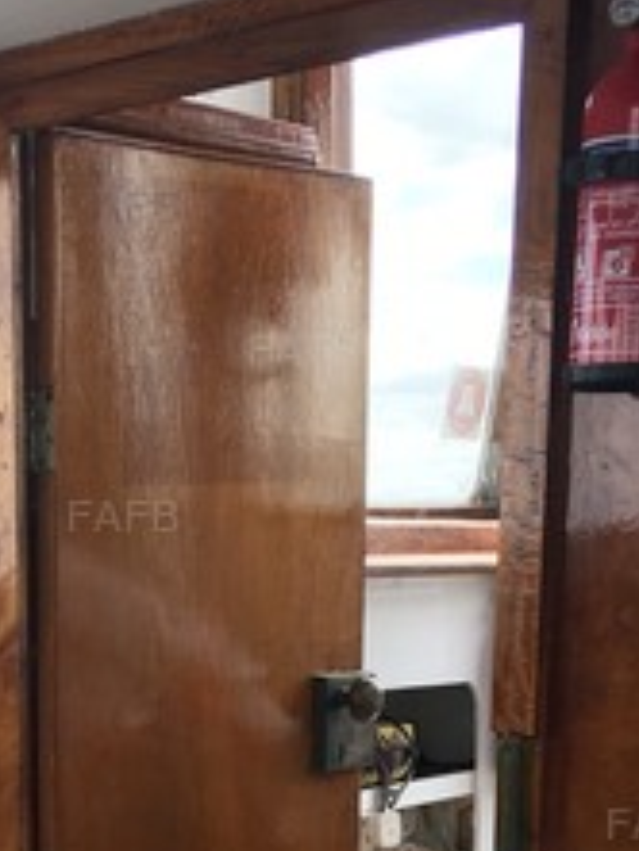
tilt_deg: -8.4
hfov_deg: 17.3
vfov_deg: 22.1
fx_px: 2065
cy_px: 909
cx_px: 54
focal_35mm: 84
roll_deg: +3.0
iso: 25
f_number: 2.2
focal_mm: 4.15
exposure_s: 1/149
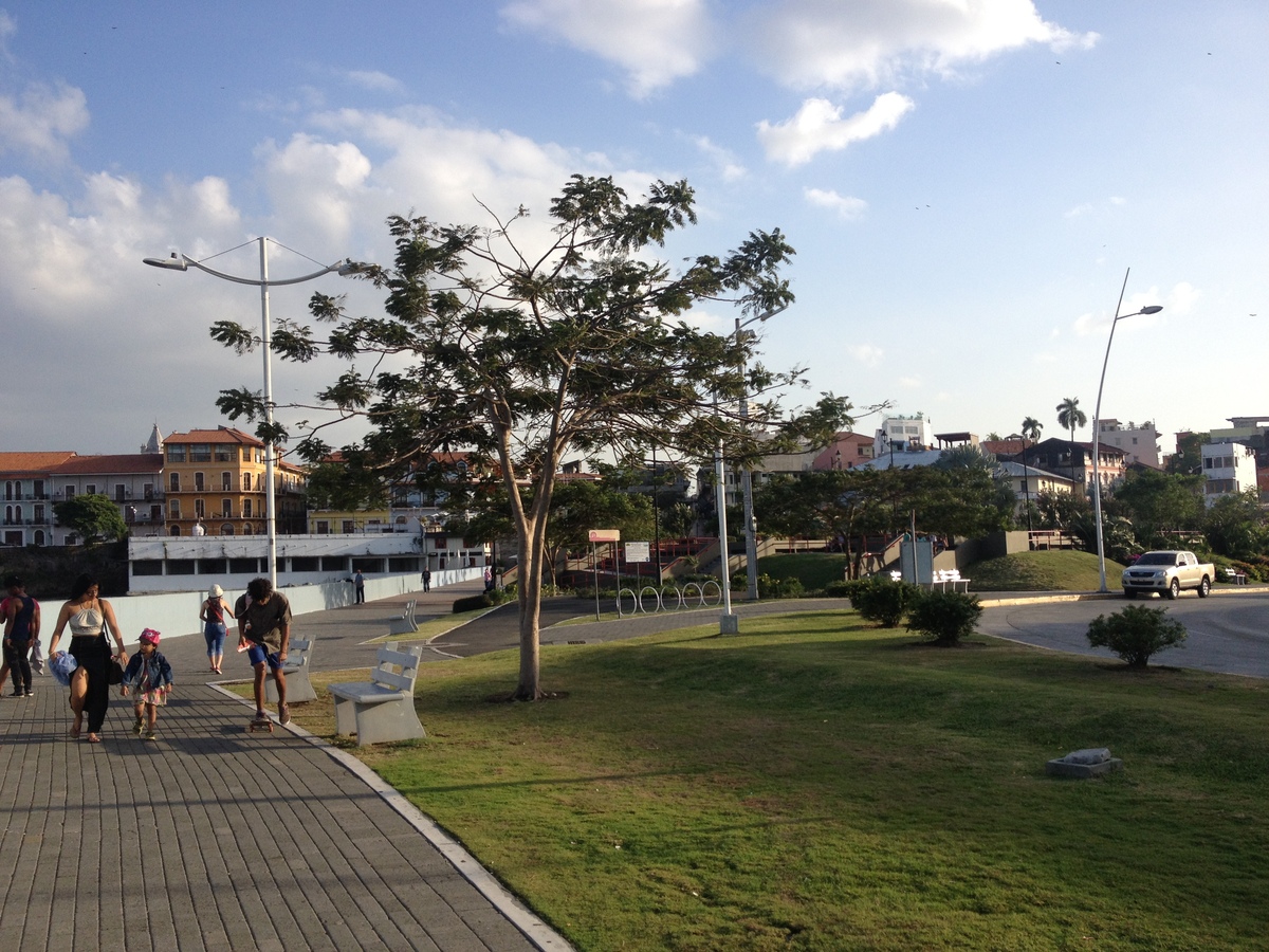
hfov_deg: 52.6
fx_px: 1283
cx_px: 634
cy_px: 476
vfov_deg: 40.7
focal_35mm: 35
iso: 50
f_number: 2.4
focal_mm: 4.28
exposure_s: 1/1175
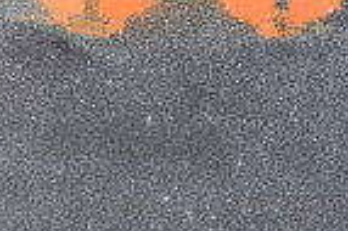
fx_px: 1979
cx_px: -192
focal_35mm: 205
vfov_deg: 6.5
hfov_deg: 9.7
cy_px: -174
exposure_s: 1/125
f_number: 5.6
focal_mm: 32
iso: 200
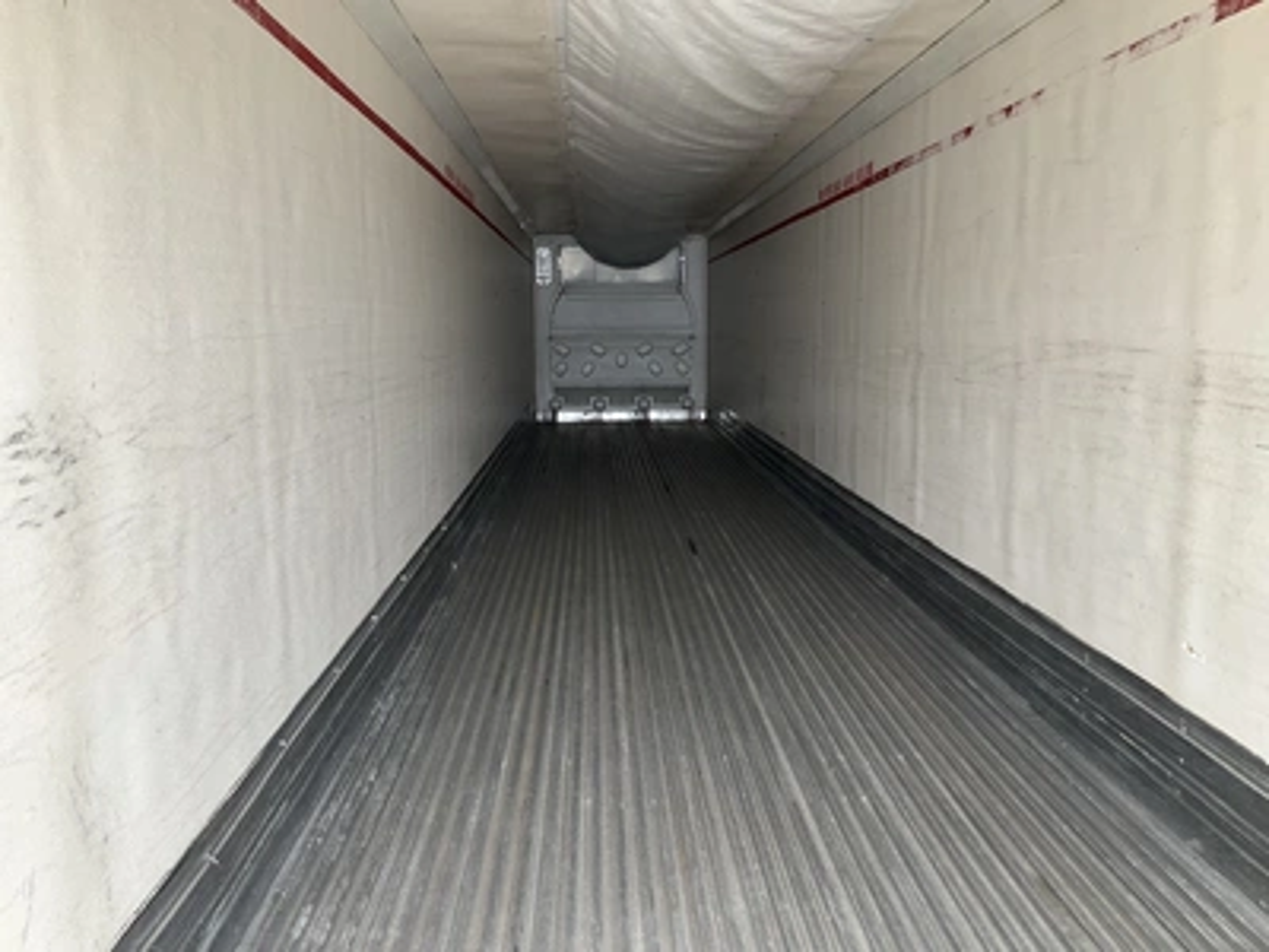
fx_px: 1063
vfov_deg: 48.2
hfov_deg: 61.7
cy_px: 476
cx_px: 634
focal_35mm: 29
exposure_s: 1/122
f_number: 1.8
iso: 32
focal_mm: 3
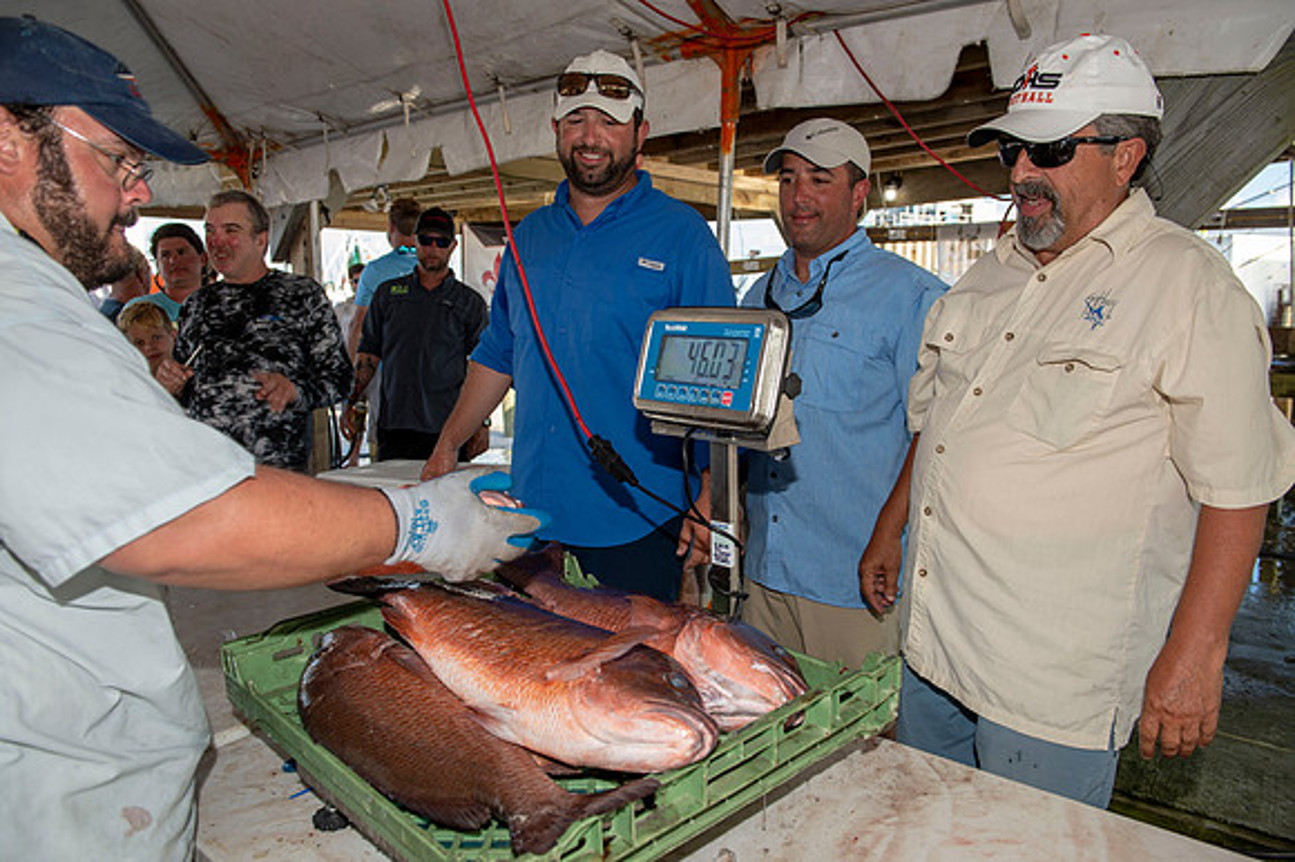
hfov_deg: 65.5
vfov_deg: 46.4
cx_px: 648
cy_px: 431
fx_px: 1007
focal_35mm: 28
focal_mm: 28
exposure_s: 1/100
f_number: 5
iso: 100
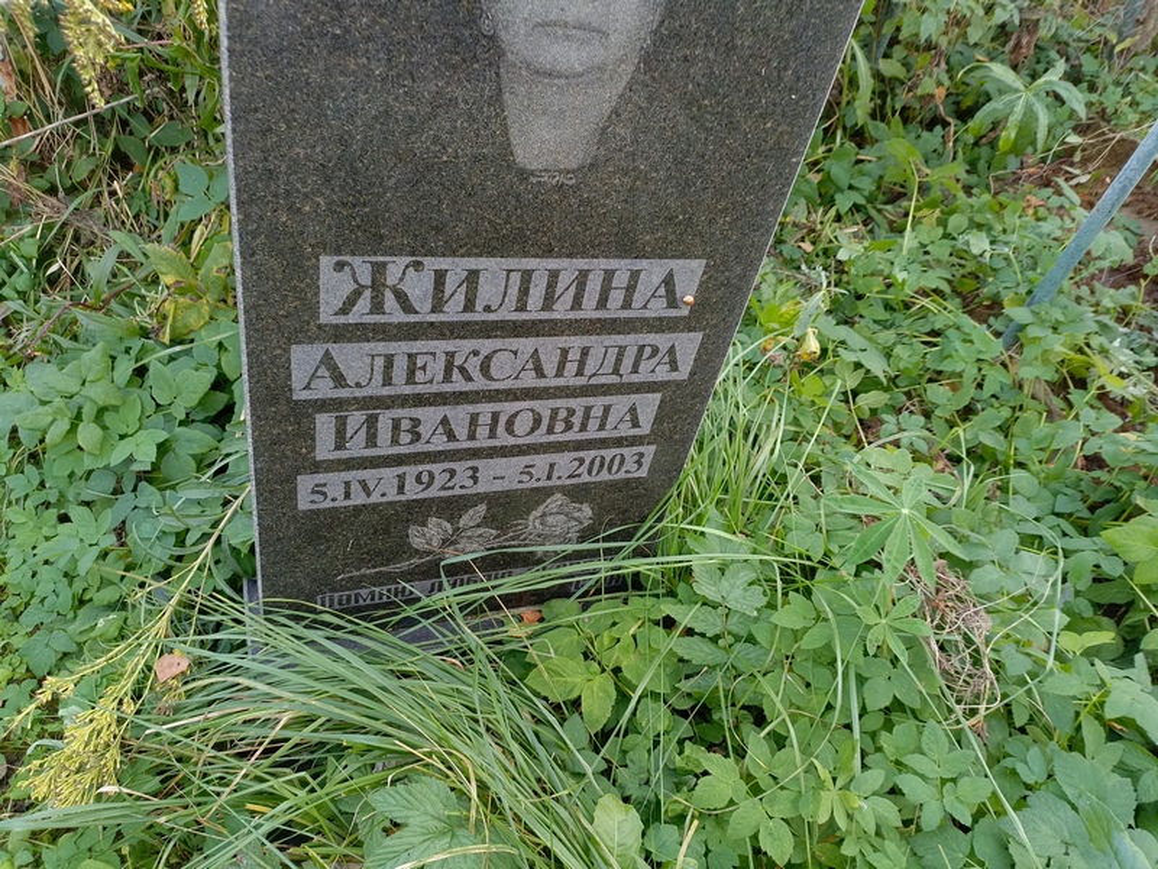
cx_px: 579
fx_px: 836
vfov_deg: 54.9
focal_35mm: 25
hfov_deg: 69.4
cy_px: 434
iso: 131
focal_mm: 4.76
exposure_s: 1/100
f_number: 1.69
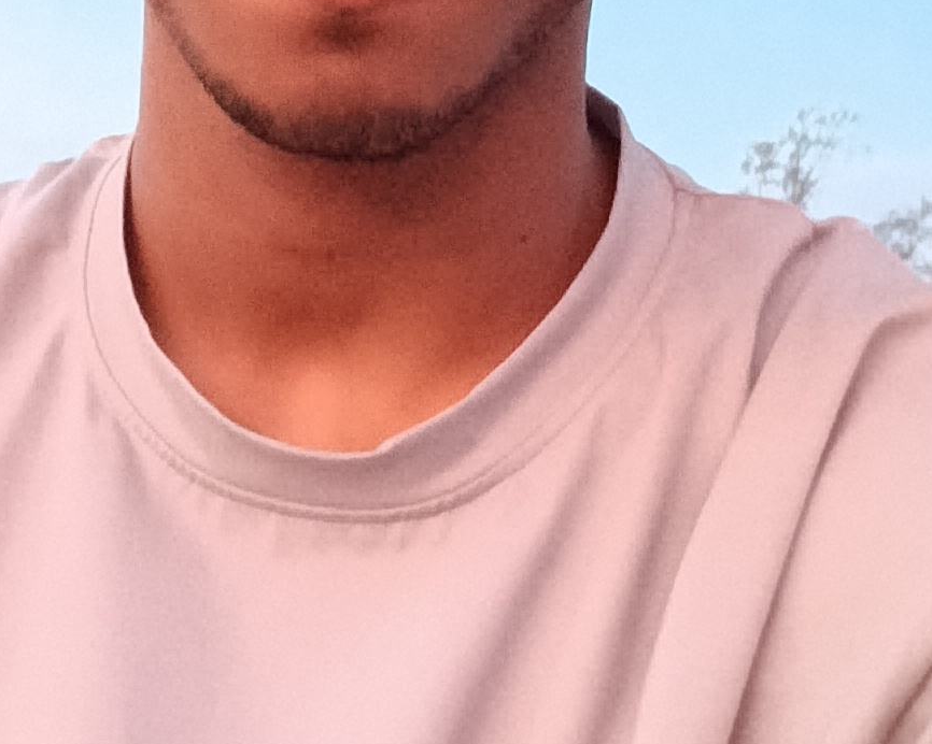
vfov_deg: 19.9
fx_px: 2095
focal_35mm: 76
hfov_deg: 25.0
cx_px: 319
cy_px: 115
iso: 337
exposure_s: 1/20
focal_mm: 2.24
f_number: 2.2
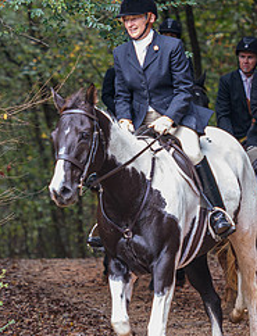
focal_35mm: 583
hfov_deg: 2.6
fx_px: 5702
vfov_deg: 3.4
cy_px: 78
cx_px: 210
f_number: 4
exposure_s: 1/250
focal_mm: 135
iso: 560
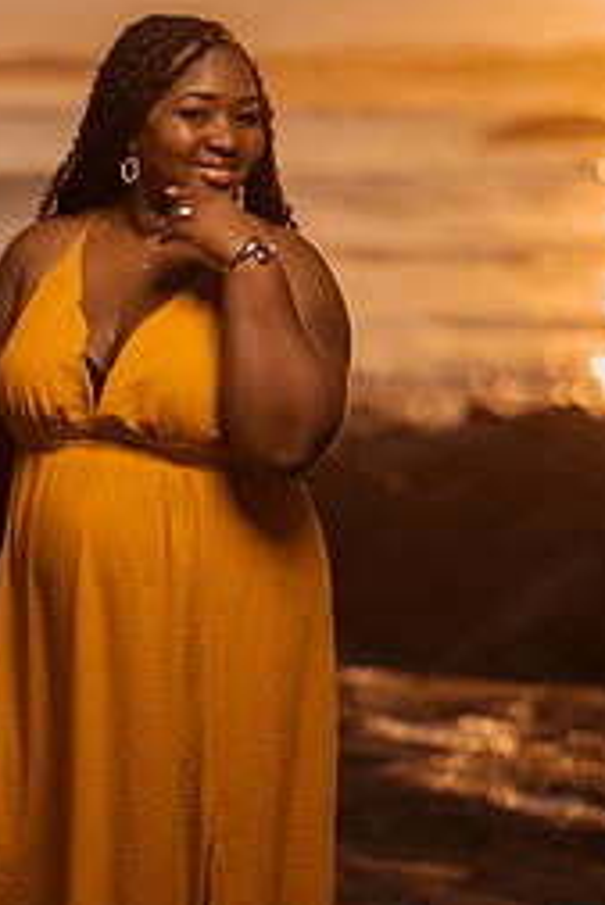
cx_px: 193
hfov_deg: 13.3
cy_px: 562
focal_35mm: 103
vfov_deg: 19.8
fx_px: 2593
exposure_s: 1/8000
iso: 100
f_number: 1.4
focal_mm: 58
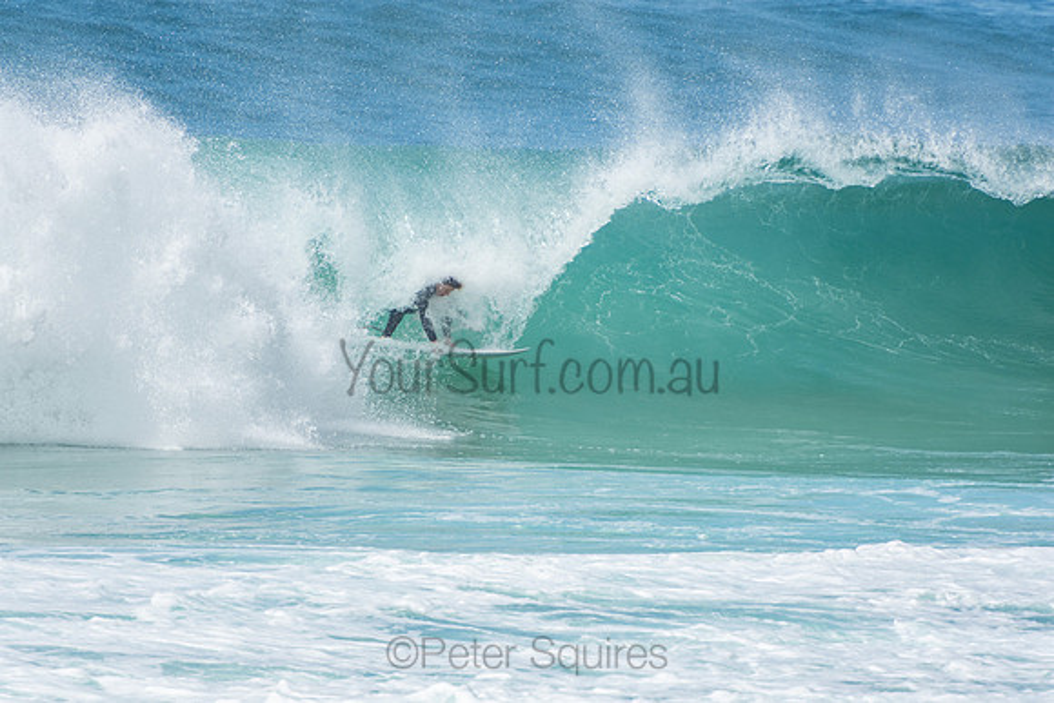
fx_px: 17570
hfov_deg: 3.4
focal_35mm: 600
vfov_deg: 2.3
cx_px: 527
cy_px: 352
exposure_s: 1/1250
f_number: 5.6
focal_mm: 400
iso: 220
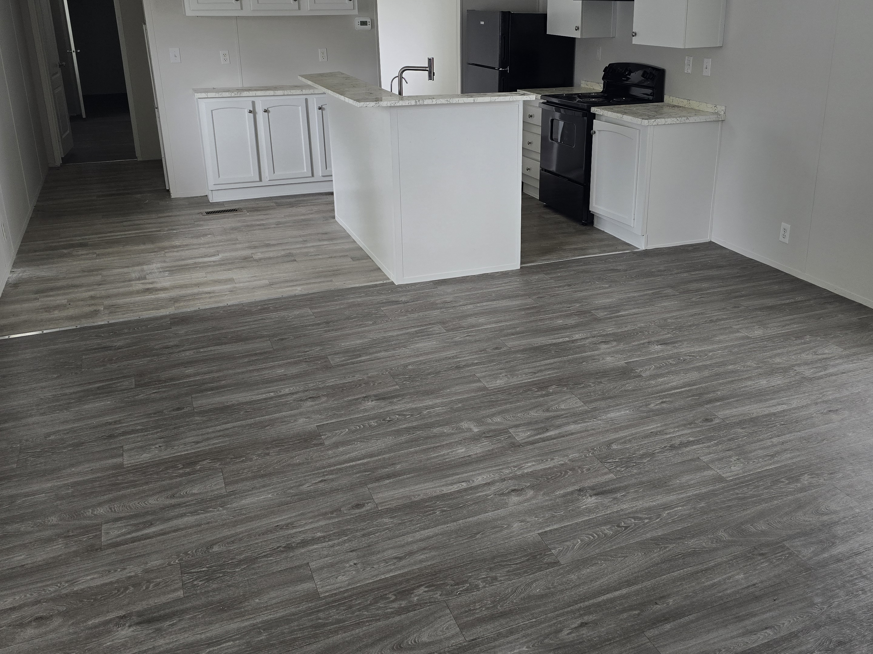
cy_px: 271
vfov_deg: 44.0
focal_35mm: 32
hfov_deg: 56.6
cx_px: 495
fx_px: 807
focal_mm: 6.3
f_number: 1.7
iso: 100
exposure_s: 1/180
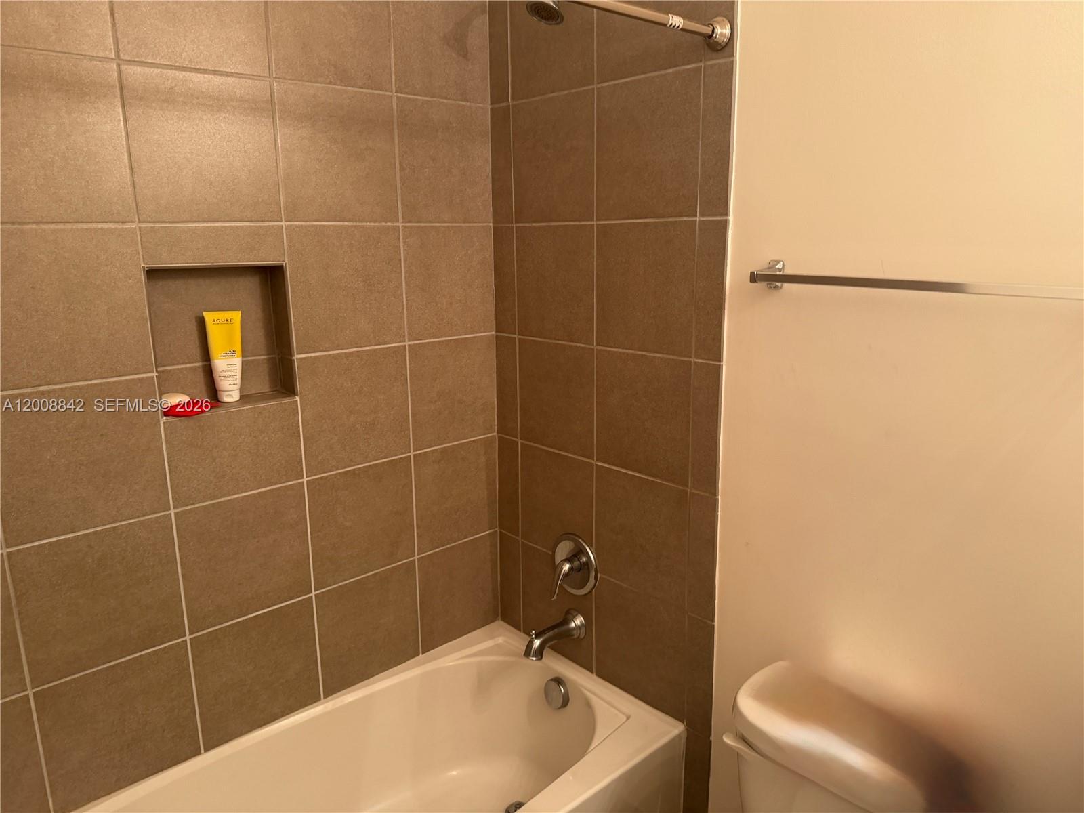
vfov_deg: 56.8
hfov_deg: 71.6
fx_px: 752
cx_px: 542
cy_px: 406
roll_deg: -0.5
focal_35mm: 24
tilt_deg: -13.1
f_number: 1.78
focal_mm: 6.76
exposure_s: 1/60
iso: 200
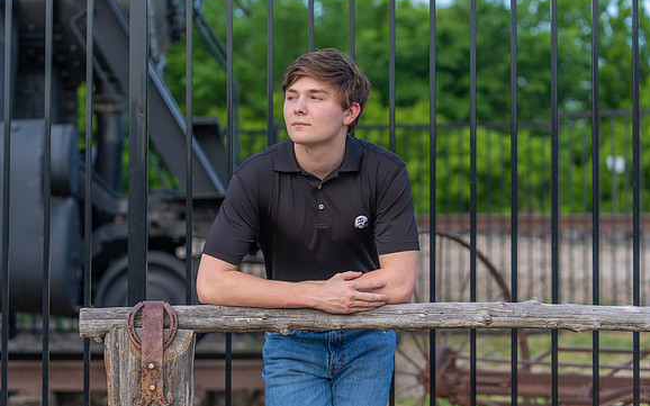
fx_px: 1559
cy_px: 191
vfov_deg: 14.8
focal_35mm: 88
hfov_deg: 23.6
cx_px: 325
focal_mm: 81
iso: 160
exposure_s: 1/320
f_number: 3.2
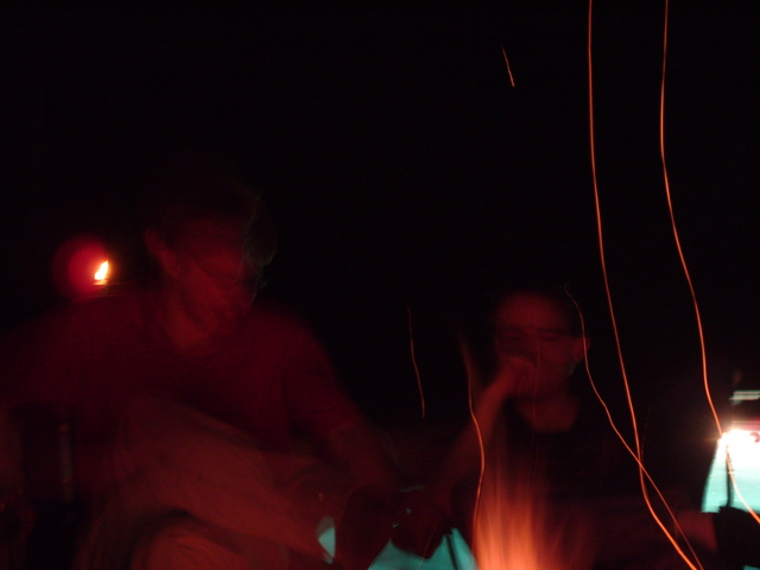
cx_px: 380
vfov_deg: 25.2
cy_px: 285
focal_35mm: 58
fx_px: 1273
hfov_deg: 33.2
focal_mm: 13
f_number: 3.2
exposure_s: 1
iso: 200
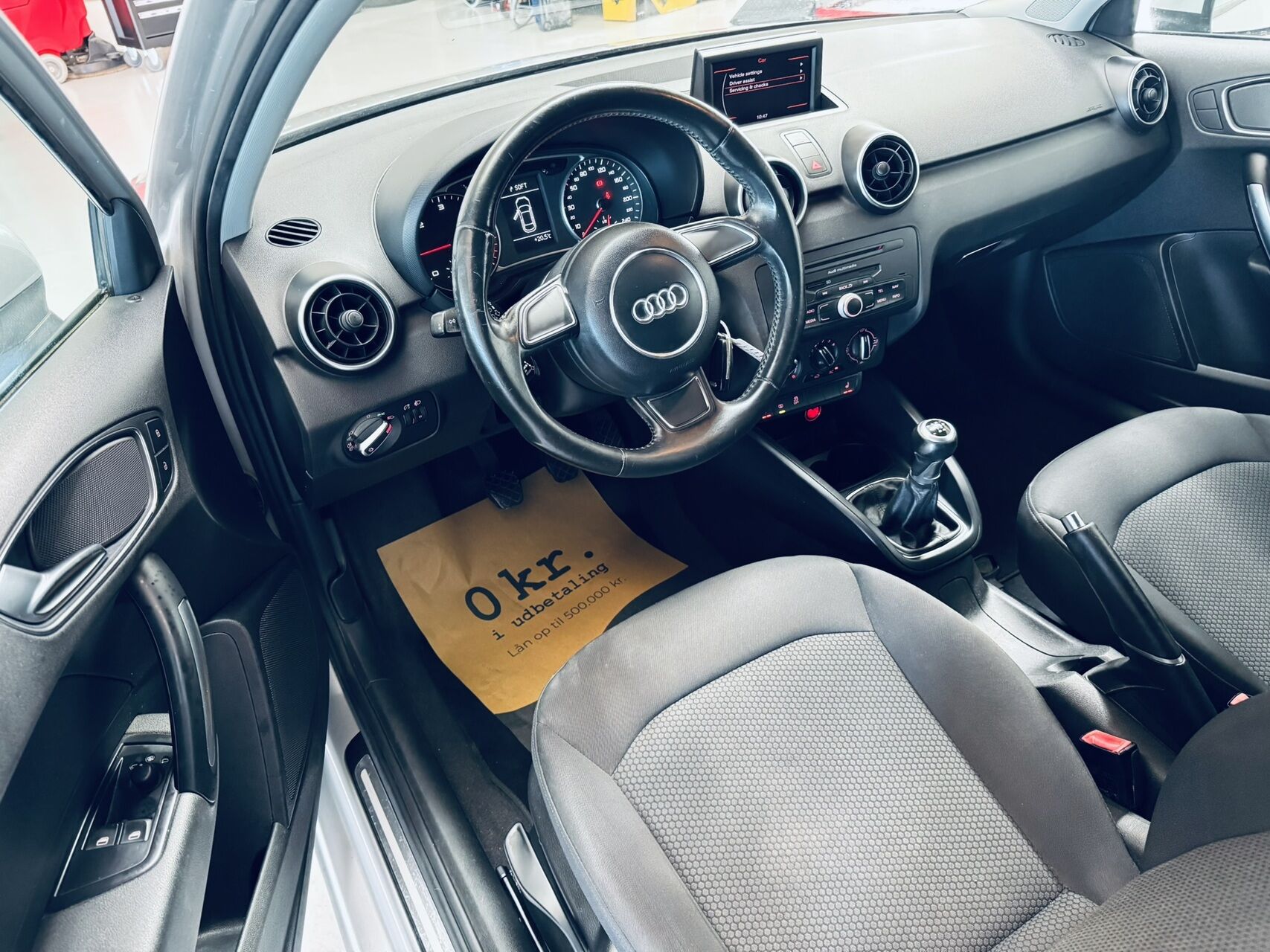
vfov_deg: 56.8
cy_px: 476
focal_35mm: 24
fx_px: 880
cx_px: 635
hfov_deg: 71.6
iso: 800
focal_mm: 6.76
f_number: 1.78
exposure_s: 1/60
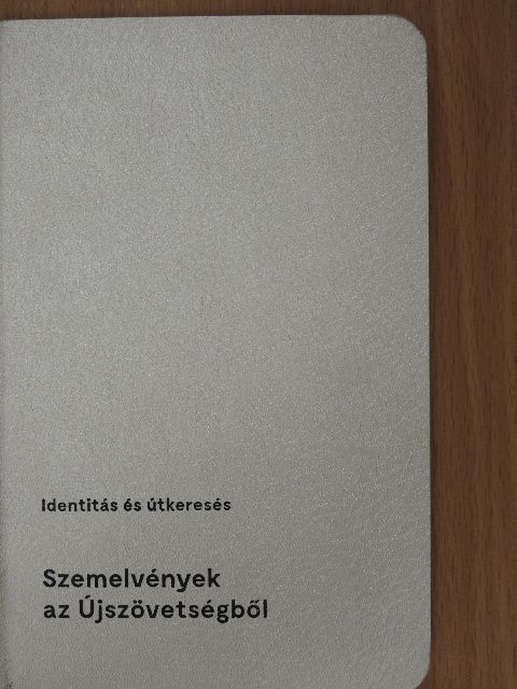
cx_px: 258
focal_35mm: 105
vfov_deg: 18.7
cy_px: 344
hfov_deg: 14.1
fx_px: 2091
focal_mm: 18.8
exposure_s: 1/60
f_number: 4.8
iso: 180
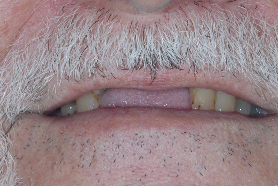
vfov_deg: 8.2
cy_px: 97
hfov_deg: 12.3
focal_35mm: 167
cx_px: 138
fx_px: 1286
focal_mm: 105
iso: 400
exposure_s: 1/60
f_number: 22
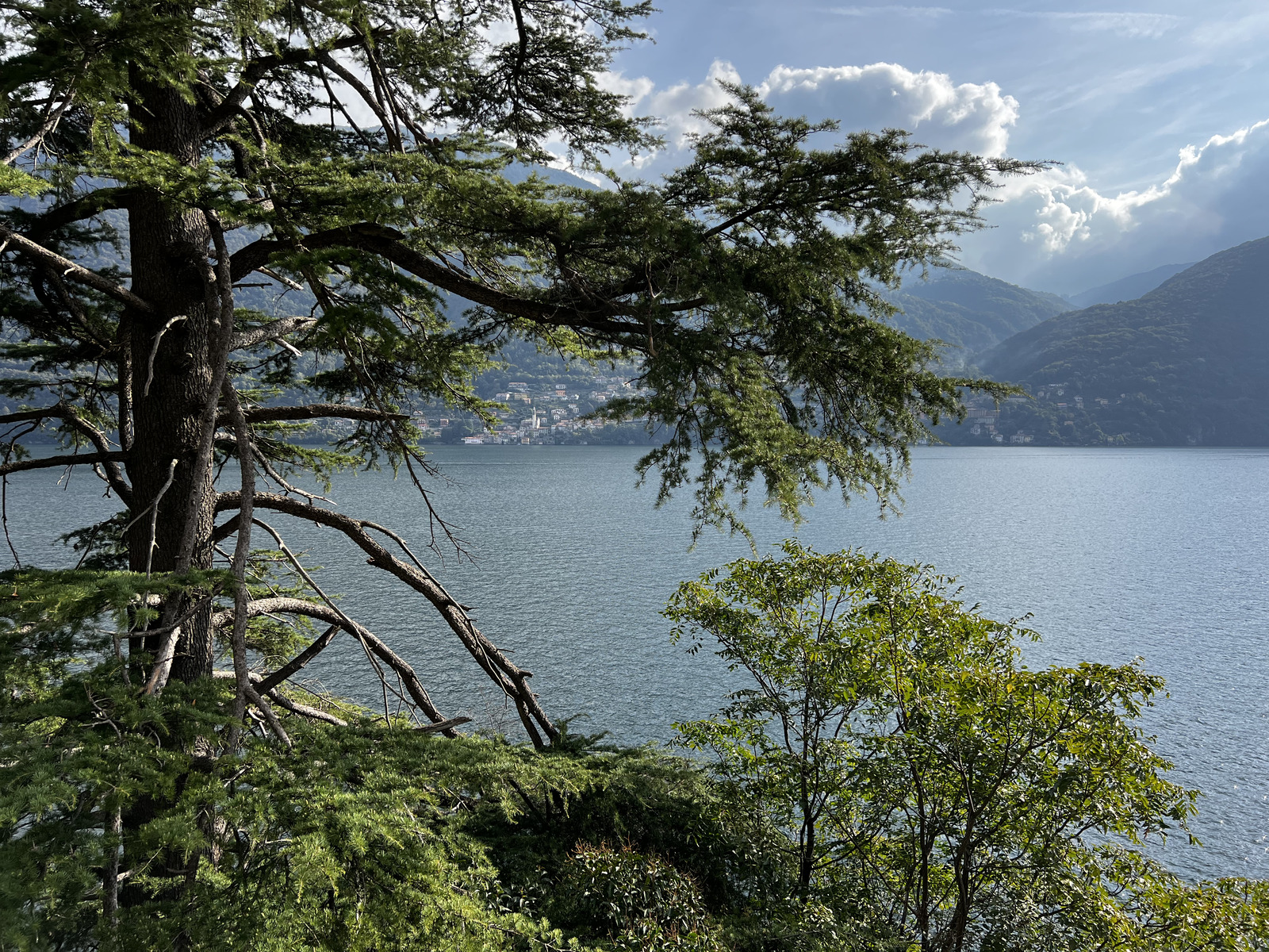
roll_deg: +0.2
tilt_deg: -3.3
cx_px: 634
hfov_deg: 67.3
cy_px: 476
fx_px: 953
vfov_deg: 53.1
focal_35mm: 26
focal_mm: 5.7
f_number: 1.5
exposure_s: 1/2045
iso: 50
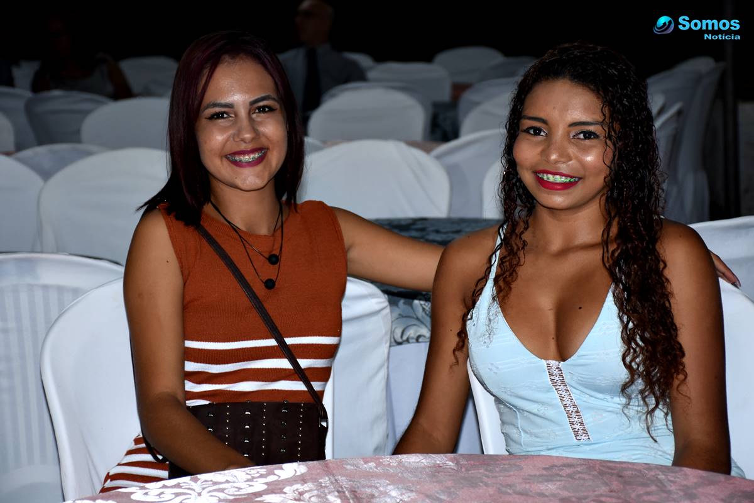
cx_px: 377
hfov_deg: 20.6
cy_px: 252
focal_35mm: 99
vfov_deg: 13.8
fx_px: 2073
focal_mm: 66
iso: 640
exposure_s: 1/80
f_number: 5
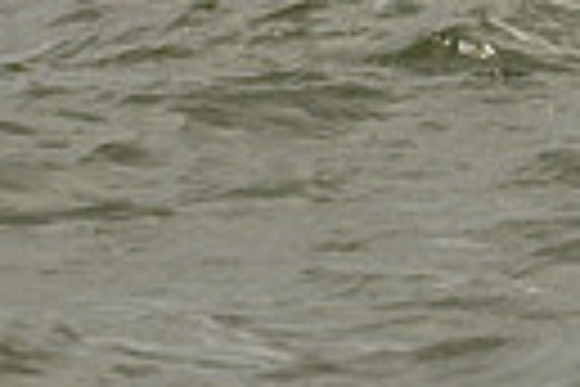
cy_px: -227
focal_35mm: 989
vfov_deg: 1.4
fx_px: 15933
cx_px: 391
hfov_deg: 2.1
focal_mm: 220
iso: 320
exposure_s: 1/1250
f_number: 9
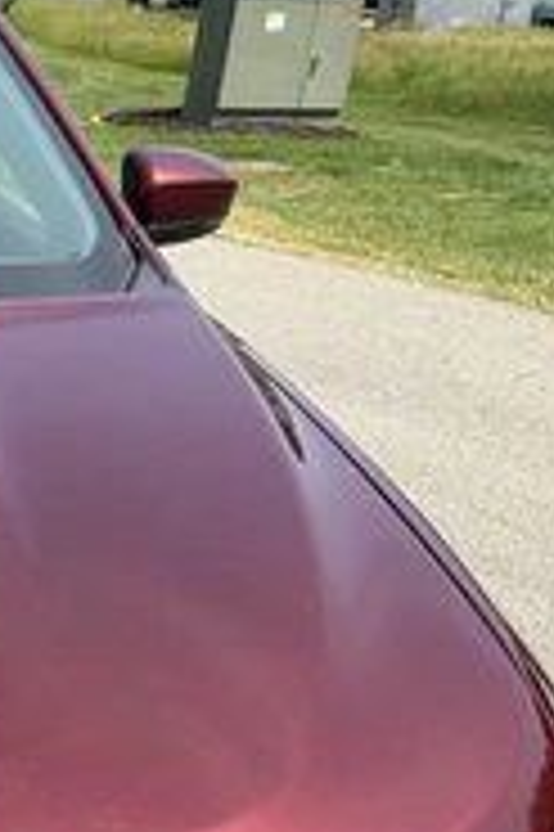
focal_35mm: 63
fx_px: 1457
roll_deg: -2.3
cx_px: -320
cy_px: 495
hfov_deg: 18.6
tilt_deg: -19.5
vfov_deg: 31.8
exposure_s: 1/978
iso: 25
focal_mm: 3
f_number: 1.8
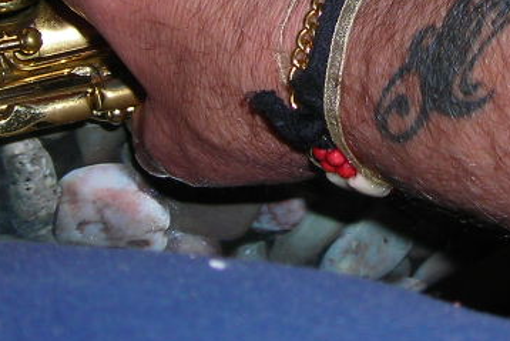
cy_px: -131
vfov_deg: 11.7
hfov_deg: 18.0
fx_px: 1601
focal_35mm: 113
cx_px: 382
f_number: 3.2
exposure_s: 1/60.1
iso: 50
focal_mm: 6.3
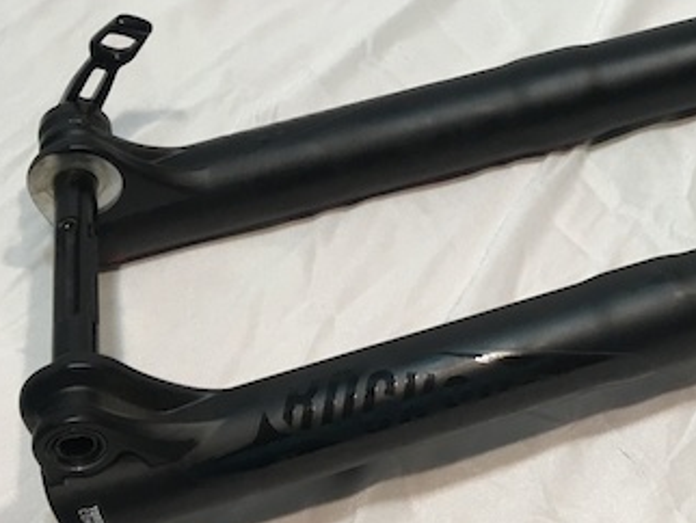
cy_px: 158
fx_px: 1449
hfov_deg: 24.6
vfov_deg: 20.4
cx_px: 817
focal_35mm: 72
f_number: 2.2
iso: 25
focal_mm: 4.15
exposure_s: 1/15
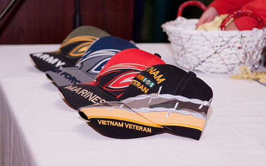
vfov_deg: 15.4
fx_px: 616
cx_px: 133
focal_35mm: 85
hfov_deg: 24.4
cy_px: 87
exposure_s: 1/100
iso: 1250
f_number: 4
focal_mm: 55
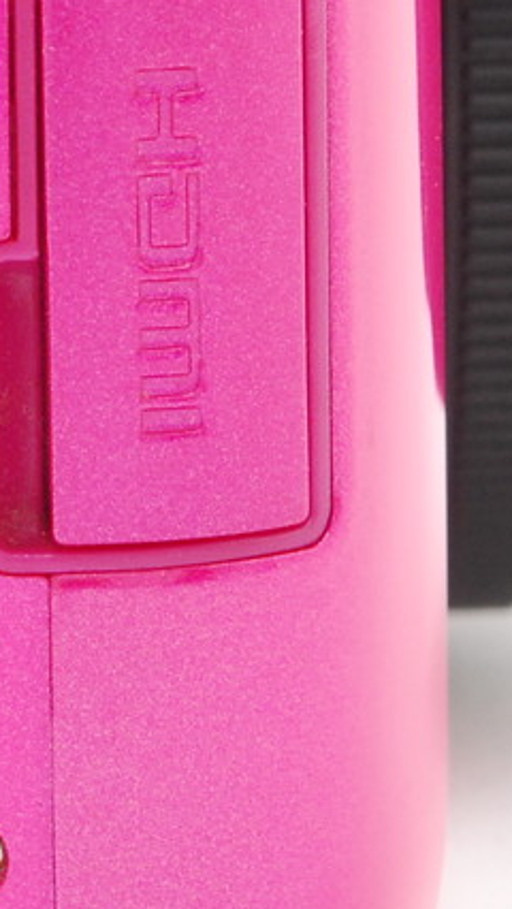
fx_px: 7834
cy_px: 82
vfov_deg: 6.6
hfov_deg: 3.7
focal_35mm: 325
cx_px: 147
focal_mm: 55
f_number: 14
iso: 500
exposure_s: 1/100
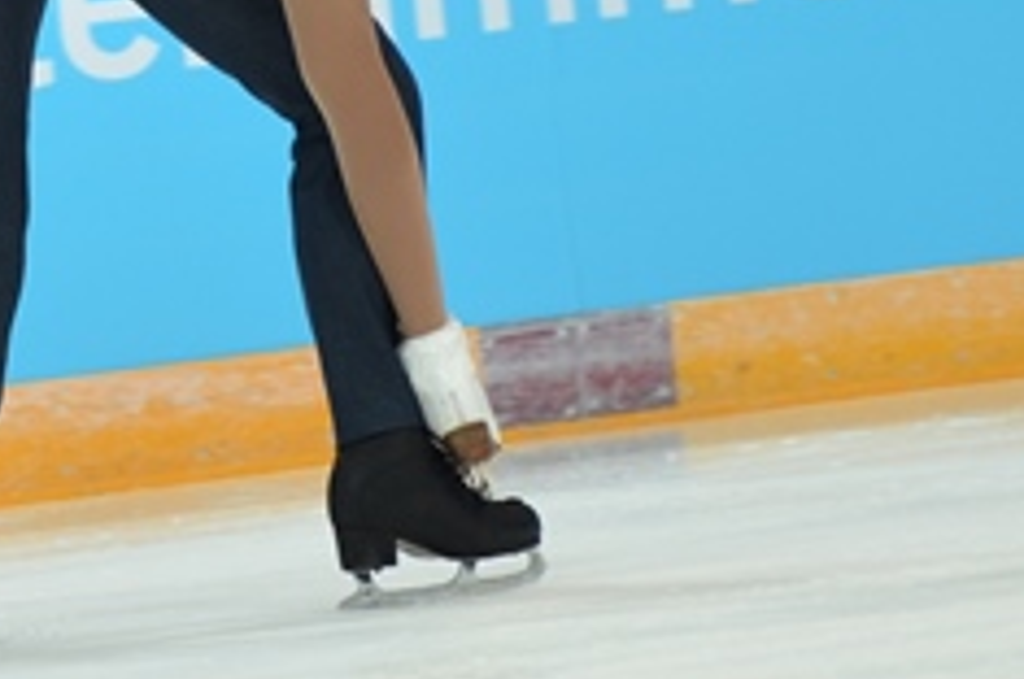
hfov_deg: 2.6
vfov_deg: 1.7
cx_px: 70
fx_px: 22592
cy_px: -133
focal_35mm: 795
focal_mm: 195
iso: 500
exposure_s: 1/320
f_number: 2.8
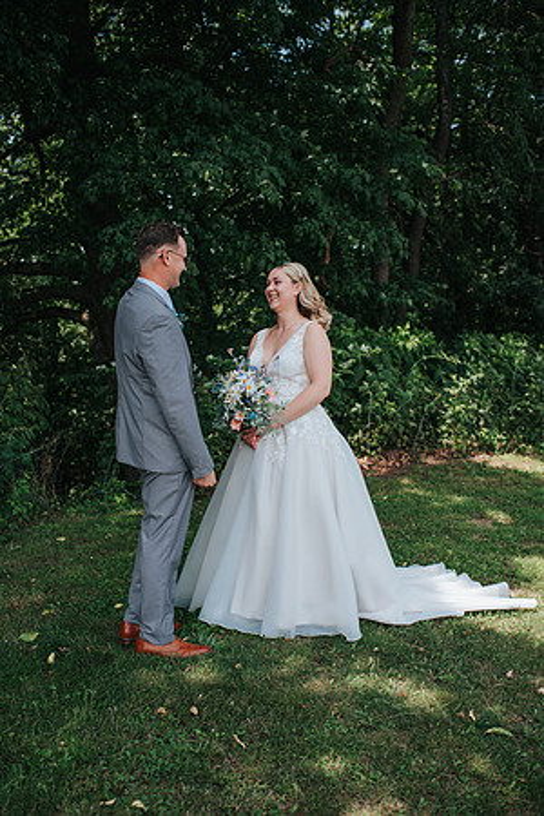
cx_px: 272
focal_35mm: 35
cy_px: 408
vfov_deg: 54.4
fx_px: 793
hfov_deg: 37.9
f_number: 2.8
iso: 100
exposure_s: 1/500
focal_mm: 35
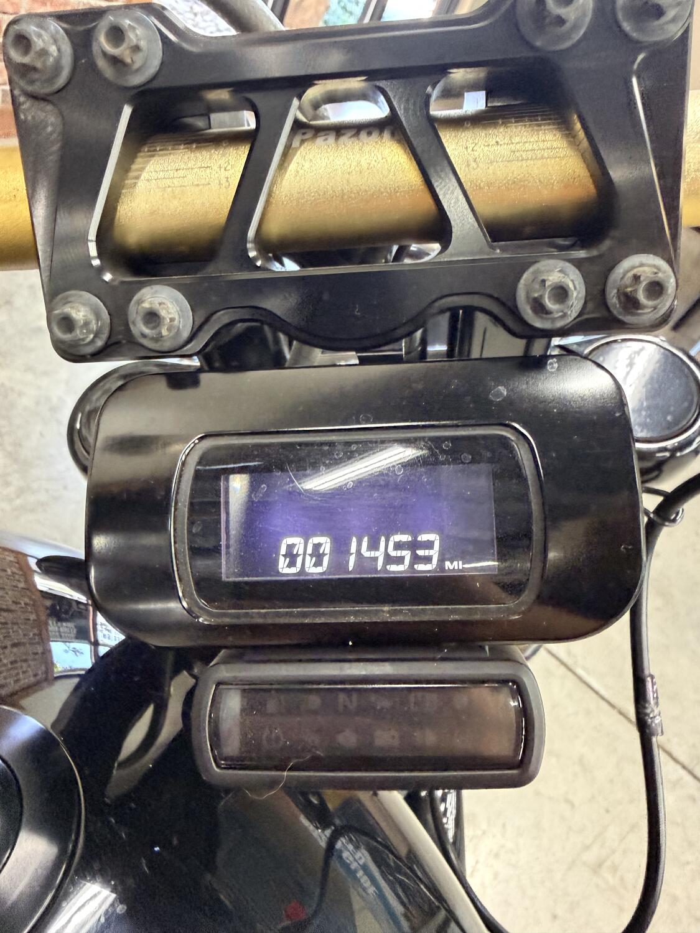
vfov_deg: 71.6
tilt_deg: -40.4
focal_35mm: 24
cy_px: 466
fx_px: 647
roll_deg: -30.5
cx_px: 350
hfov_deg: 56.8
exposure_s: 1/60
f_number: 2.2
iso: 800
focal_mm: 2.22
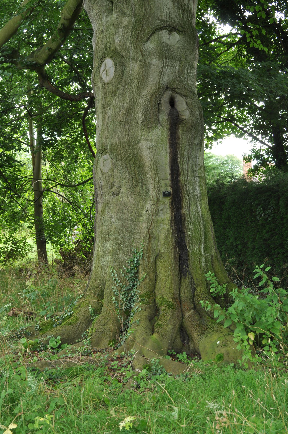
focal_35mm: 54
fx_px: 650
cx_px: 144
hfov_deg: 25.0
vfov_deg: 36.9
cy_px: 217
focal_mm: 36
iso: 200
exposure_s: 1/40
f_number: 7.1
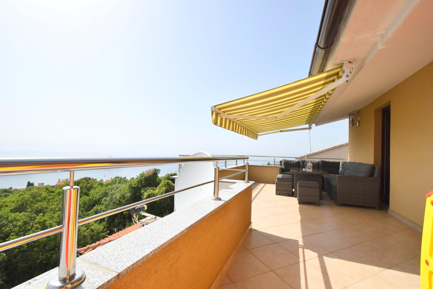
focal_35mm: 15
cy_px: 144
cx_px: 216
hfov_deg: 100.4
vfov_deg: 77.3
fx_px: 180
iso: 200
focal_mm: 10
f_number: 10
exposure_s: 1/400
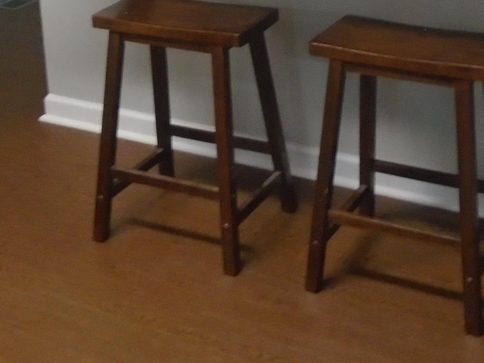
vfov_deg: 19.3
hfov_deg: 27.0
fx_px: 1007
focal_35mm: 72
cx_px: 274
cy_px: -72
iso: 400
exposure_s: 1/13
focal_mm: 4.6
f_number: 3.2
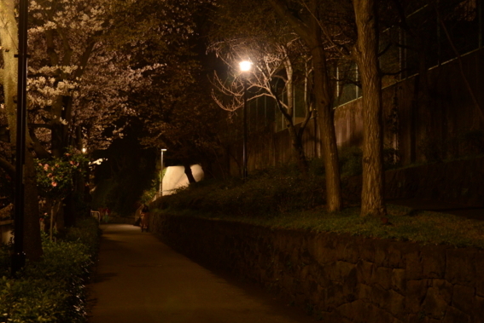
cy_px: 176
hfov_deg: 34.9
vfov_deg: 24.2
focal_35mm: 56
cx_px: 129
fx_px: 753
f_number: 5
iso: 1600
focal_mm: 31
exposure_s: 1/15
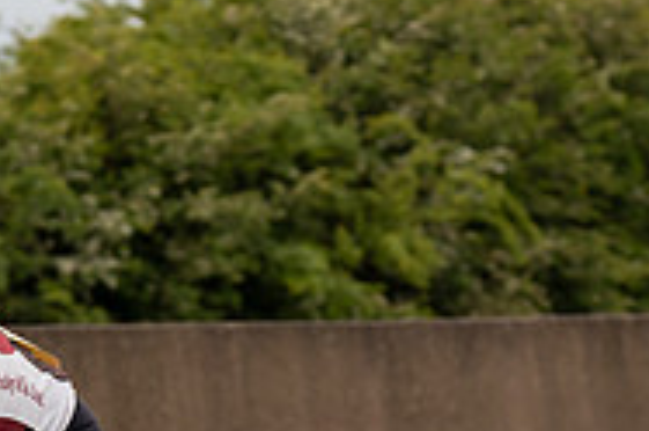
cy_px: 303
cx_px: -62
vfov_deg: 3.1
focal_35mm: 447
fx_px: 8045
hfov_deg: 4.6
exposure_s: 1/800
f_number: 4
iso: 125
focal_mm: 70
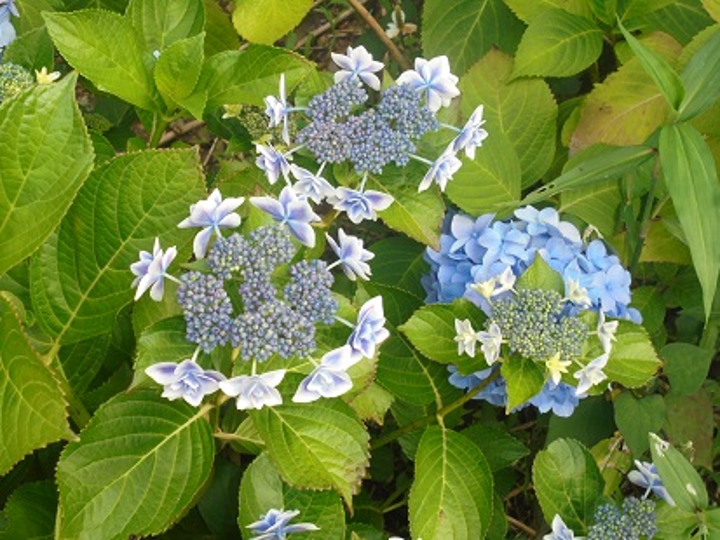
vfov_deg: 29.7
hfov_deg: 38.9
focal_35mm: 49
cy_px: 270
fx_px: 1019
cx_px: 360
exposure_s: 1/60
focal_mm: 8.9
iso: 200
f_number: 4.8
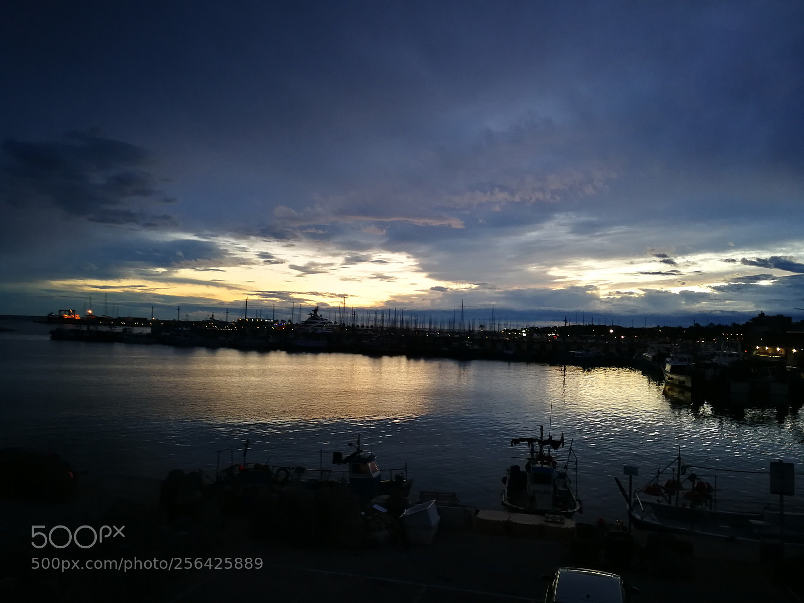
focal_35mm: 27
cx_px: 402
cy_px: 302
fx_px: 627
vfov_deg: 51.4
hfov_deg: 65.3
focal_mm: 3.95
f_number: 2.2
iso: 200
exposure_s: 1/33.3
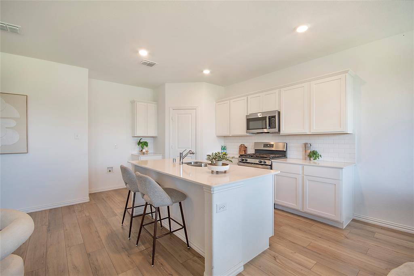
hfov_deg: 100.4
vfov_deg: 77.3
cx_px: 207
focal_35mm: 15
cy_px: 138
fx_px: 172
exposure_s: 1/6
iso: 100
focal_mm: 10
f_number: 8
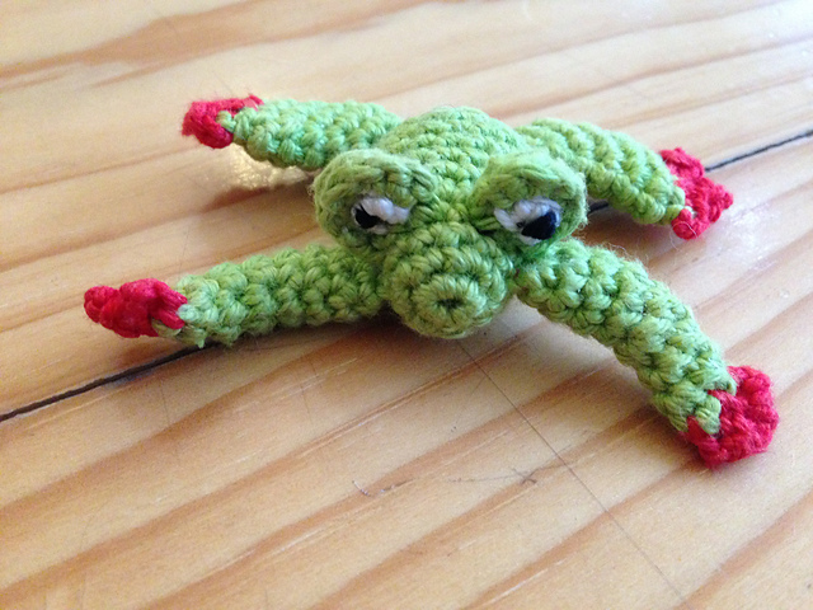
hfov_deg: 55.4
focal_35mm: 33
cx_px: 406
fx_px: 775
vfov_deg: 42.9
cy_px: 305
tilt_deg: -47.1
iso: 400
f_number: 2.4
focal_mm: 4.12
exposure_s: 1/17
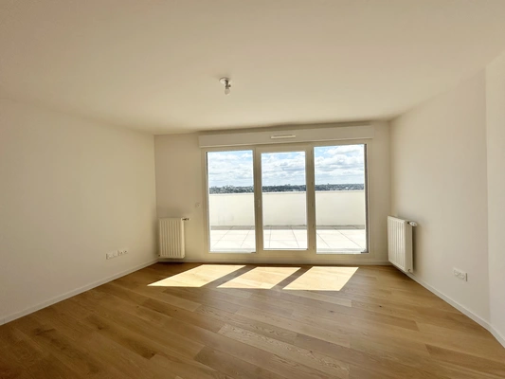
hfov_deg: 102.1
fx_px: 204
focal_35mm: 14
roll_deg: +0.9
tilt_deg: -0.6
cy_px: 190
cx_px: 252
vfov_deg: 85.7
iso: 50
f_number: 2.2
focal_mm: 2.22
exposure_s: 1/3040
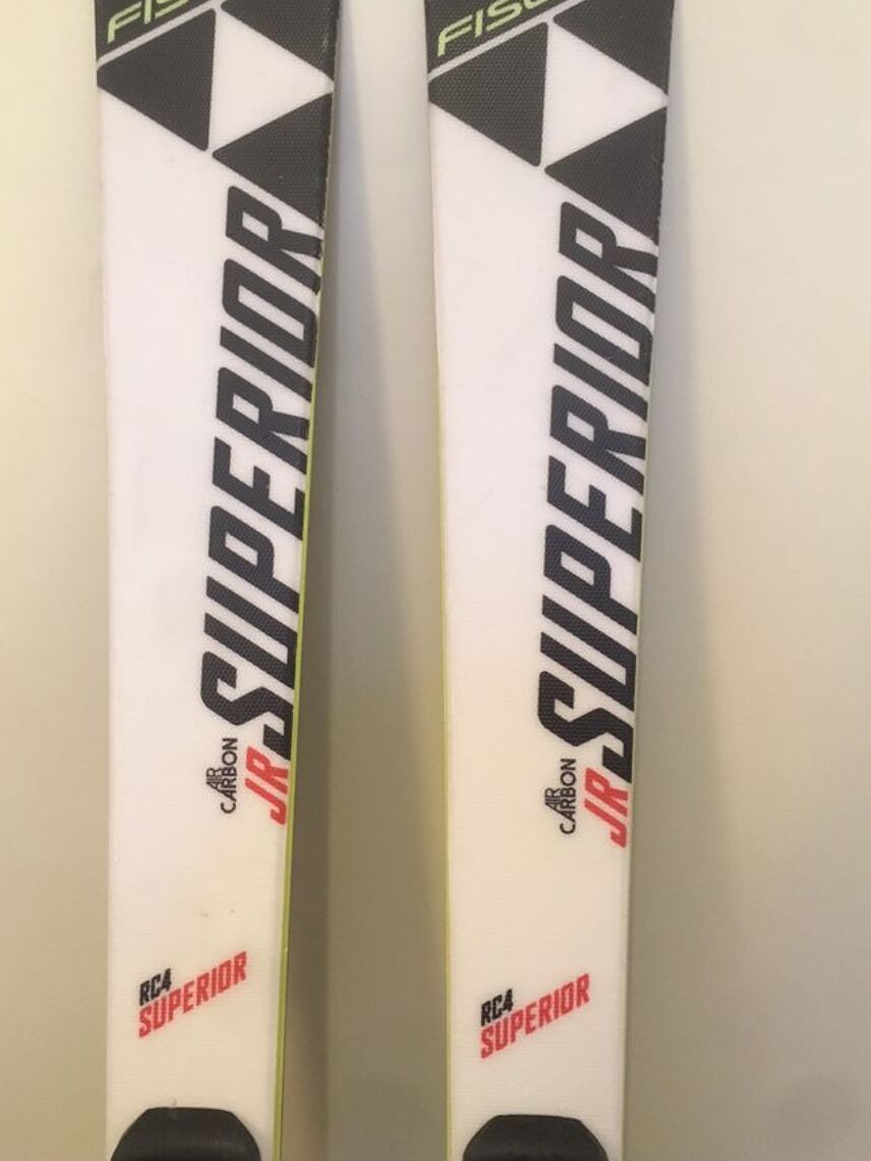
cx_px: 428
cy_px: 519
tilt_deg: -12.4
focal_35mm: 34
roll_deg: -0.2
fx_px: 1140
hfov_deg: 41.8
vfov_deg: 53.8
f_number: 2.2
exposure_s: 1/17
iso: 200
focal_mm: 4.15
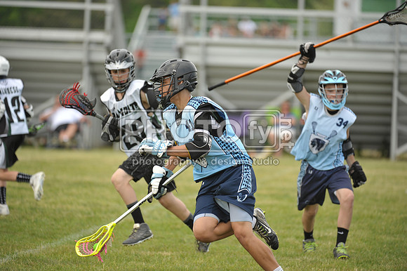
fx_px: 3164
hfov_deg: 7.4
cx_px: 204
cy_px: 136
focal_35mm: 280
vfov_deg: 4.9
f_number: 4
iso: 800
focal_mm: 280
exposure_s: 1/2000
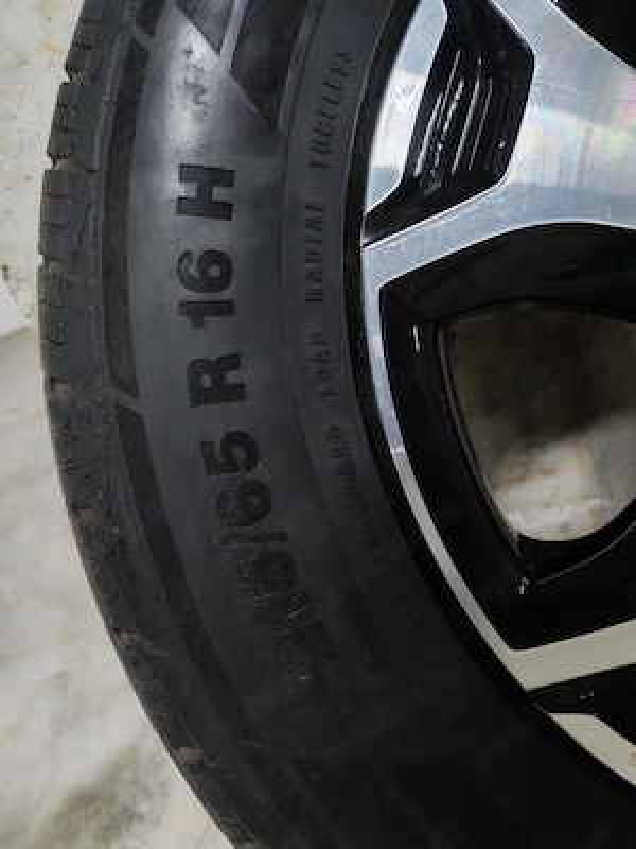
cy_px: 424
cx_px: 318
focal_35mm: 27
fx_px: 661
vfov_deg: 65.3
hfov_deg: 51.4
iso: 2000
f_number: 1.9
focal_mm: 6.12
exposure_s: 1/33
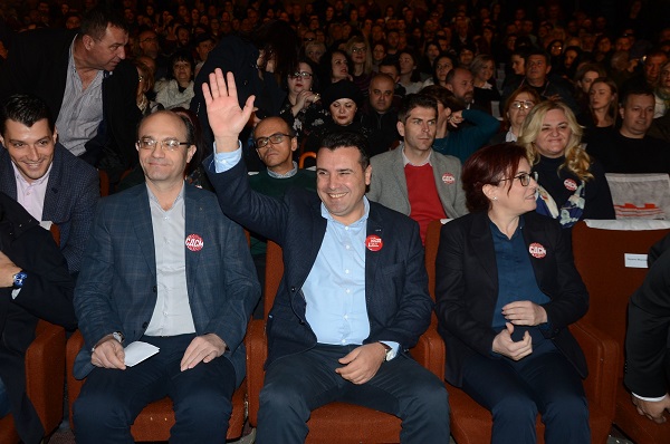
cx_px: 335
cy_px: 222
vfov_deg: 36.8
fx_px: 669
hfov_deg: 53.2
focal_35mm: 36
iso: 500
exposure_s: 1/160
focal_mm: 24
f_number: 5
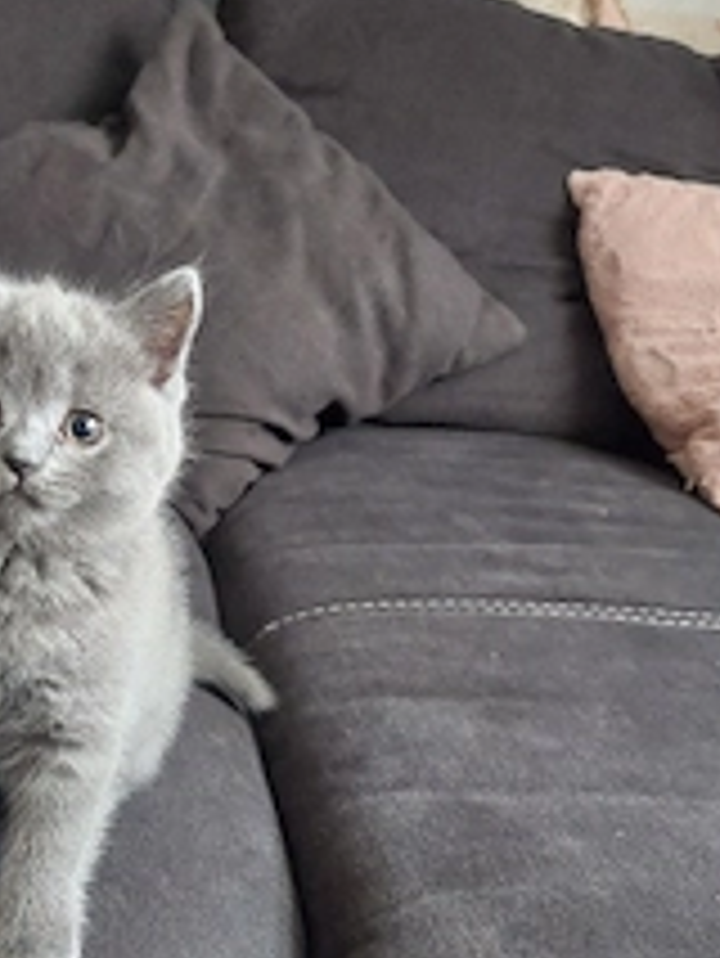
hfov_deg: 30.1
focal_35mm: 47
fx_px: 1302
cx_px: 130
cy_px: 688
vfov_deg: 39.6
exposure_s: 1/24
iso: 500
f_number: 1.8
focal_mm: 5.23
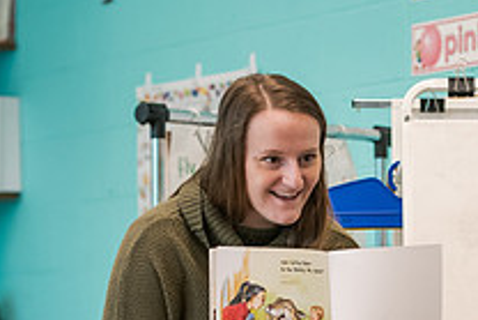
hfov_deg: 9.0
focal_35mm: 229
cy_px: 404
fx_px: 3043
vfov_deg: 6.0
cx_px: 329
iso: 1600
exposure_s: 1/200
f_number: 3.2
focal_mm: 82
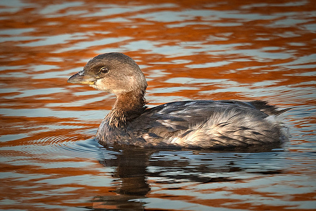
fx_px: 4390
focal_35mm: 500
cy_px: 106
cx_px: 158
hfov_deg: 4.1
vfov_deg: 2.8
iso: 320
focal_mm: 500
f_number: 5.6
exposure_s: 1/200
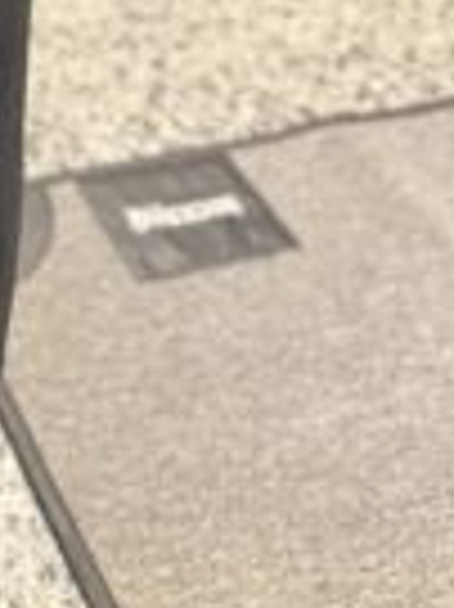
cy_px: -306
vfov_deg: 21.3
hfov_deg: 17.1
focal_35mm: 77
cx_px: -243
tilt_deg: -21.6
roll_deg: +1.6
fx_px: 1349
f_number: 1.78
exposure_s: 1/50
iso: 640
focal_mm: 6.76
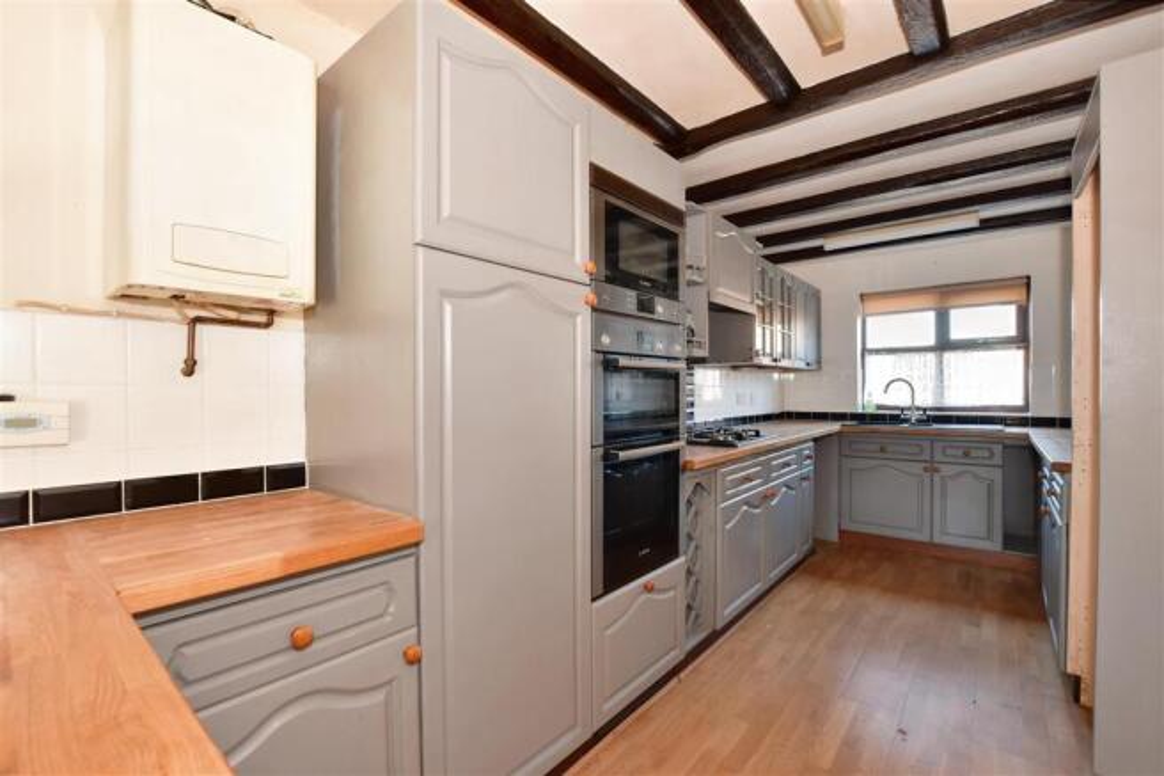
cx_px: 582
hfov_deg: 100.4
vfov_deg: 77.3
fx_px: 485
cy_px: 388
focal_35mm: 15
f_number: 8
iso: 400
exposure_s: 1/1.3
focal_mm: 10
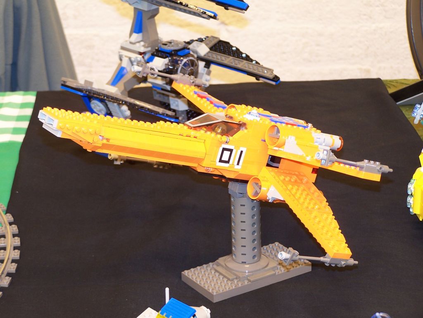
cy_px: 159
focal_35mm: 117
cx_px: 212
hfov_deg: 16.8
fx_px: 1430
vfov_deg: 12.7
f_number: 3.2
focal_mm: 19.4
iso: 80
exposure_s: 1/2
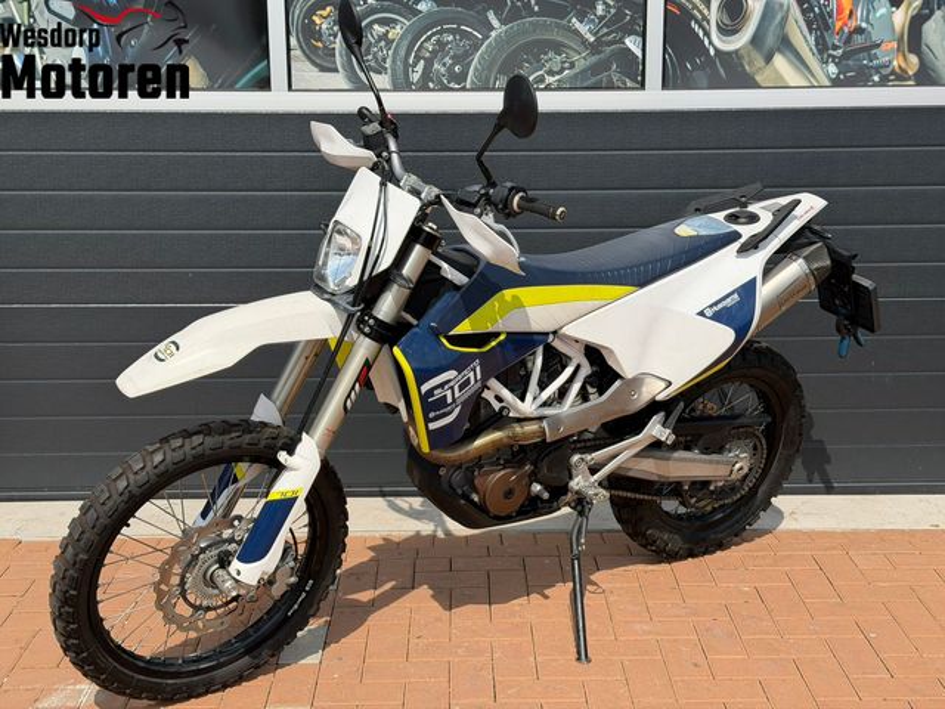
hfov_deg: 39.7
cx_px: 472
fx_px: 1310
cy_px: 354
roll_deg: +0.5
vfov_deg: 30.3
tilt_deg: -13.6
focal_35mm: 48
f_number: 1.78
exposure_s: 1/6024
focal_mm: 6.76
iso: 80
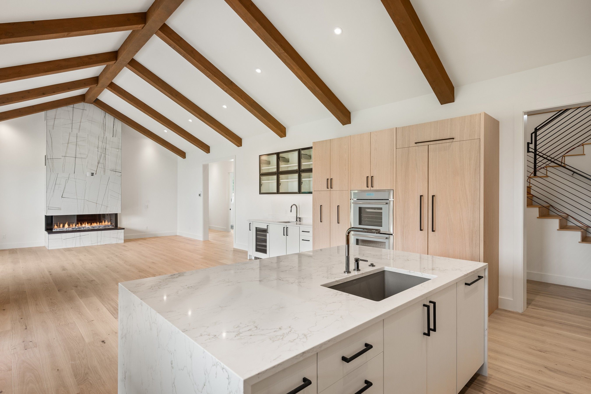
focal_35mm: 19
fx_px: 312
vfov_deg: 64.6
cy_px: 197
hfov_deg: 86.9
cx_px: 296
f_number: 7.1
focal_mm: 19
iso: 640
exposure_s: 1/15
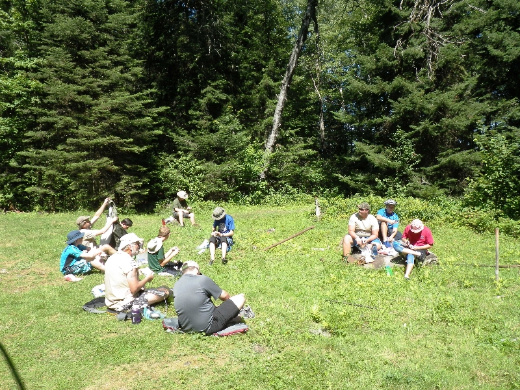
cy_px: 195
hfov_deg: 63.4
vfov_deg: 49.7
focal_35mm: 28
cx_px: 260
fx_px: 421
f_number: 4.2
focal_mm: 5
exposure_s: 1/250
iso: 80
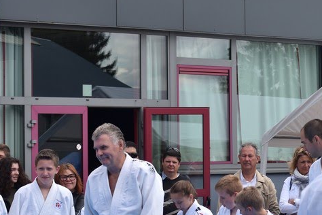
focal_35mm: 162
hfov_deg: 12.6
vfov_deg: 8.5
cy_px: 170
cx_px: 290
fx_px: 1449
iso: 100
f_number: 5.6
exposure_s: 1/500
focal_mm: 50
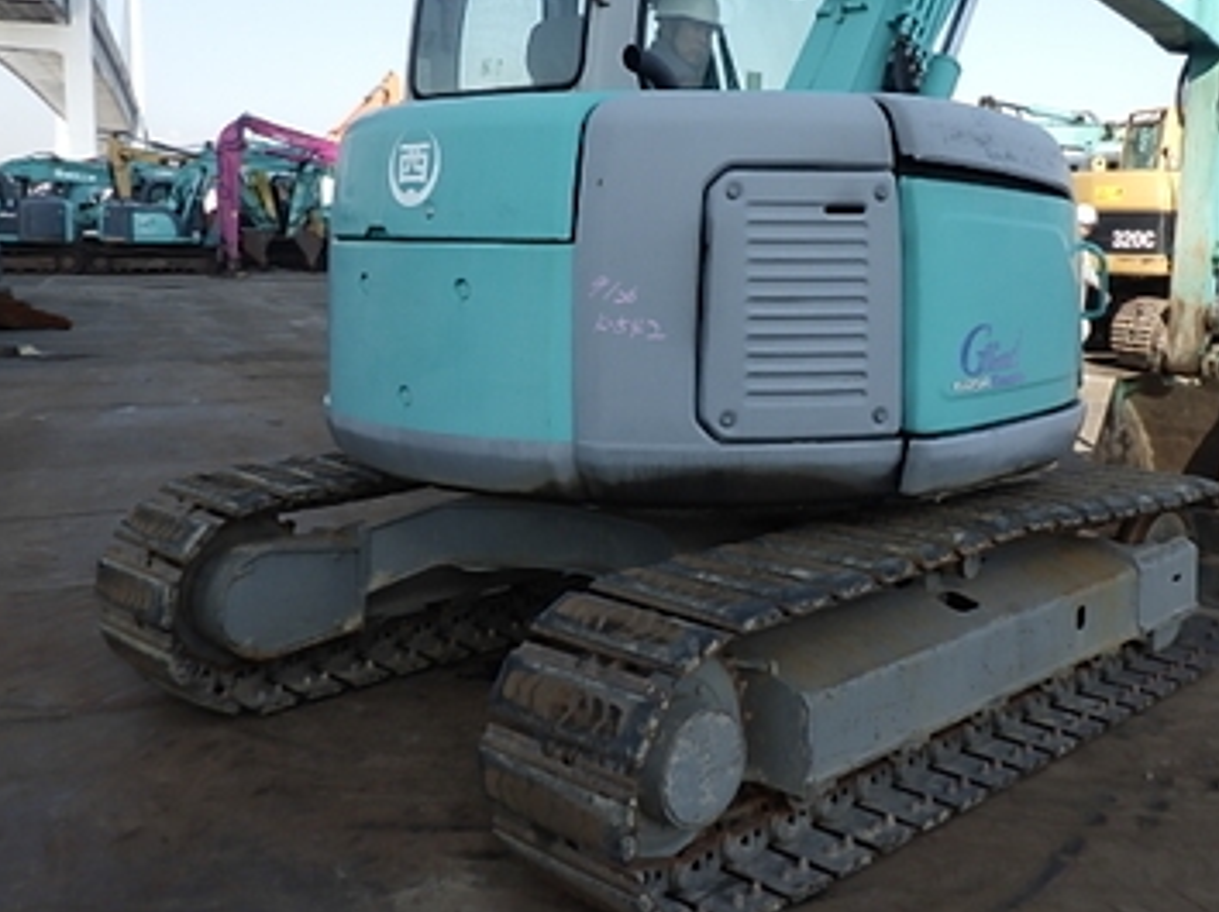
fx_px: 1337
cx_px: 744
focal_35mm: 38
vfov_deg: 37.5
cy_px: 361
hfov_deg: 48.6
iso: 125
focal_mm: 5
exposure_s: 1/500
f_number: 4.2
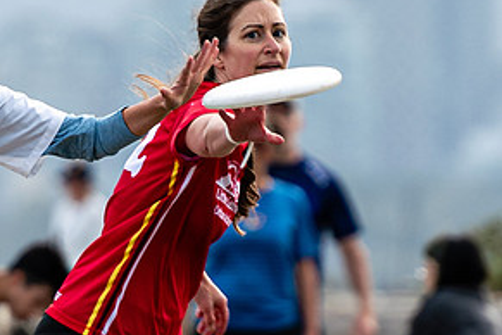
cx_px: 328
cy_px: 197
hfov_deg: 1.5
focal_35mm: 1352
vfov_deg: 1.0
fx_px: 18851
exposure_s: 1/1000
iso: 100
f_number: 3.2
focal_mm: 200
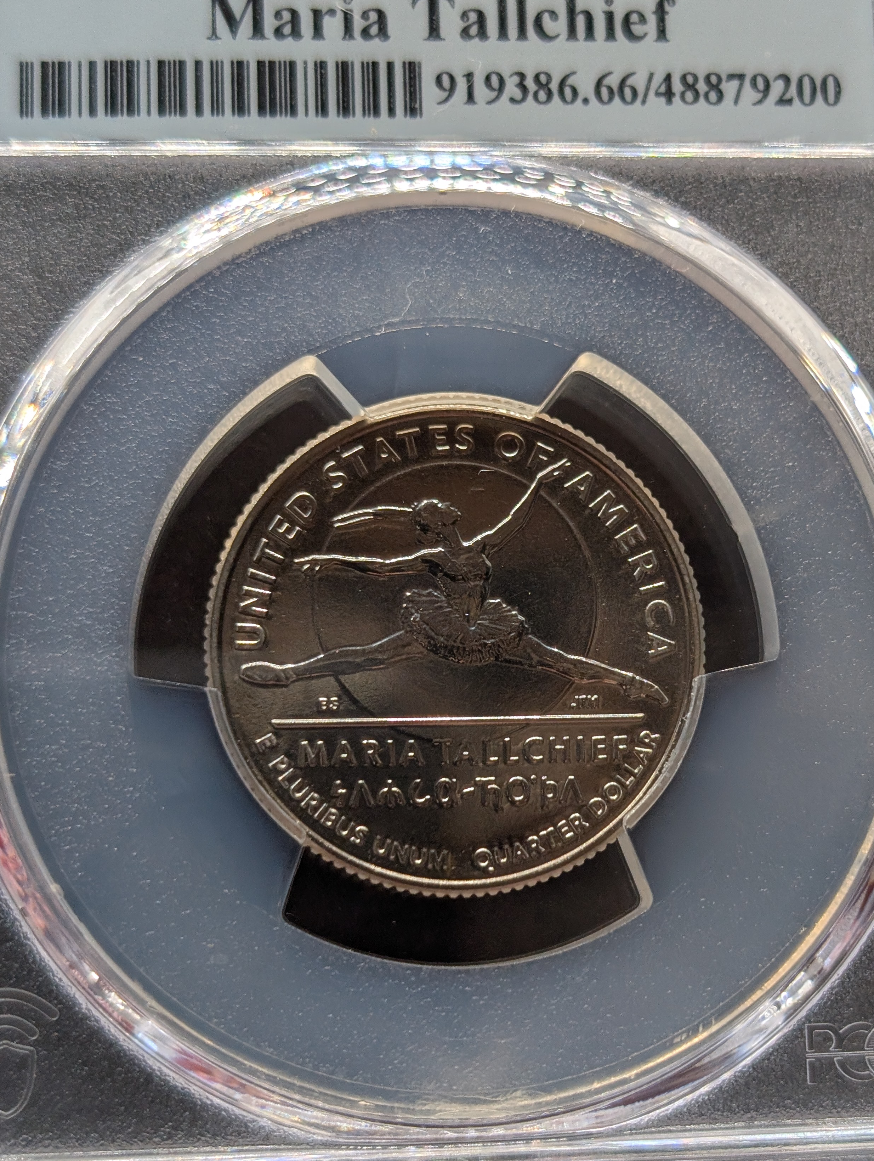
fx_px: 2048
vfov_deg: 31.6
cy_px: 579
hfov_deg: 24.0
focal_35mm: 61
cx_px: 527
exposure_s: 1/126
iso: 55
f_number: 1.68
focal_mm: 6.9
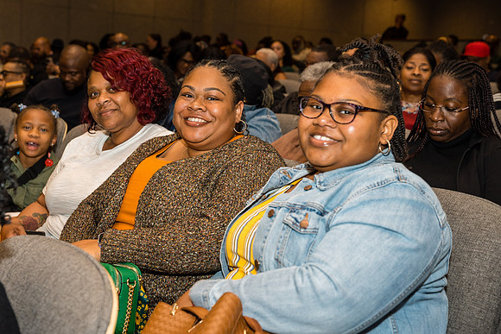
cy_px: 147
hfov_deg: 37.5
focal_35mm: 53
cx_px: 220
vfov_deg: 25.6
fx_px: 736
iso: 500
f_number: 4.5
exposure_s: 1/250
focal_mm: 47.2
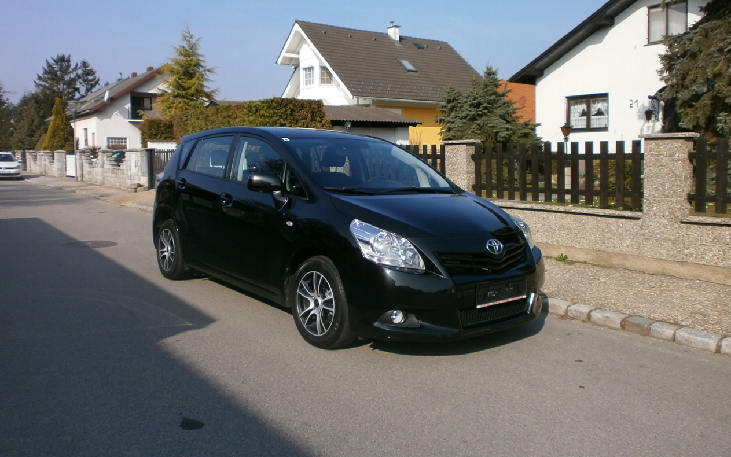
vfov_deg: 43.1
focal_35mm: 29
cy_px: 198
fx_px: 578
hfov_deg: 64.6
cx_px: 370
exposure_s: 1/1600
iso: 100
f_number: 2.9
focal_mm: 4.8
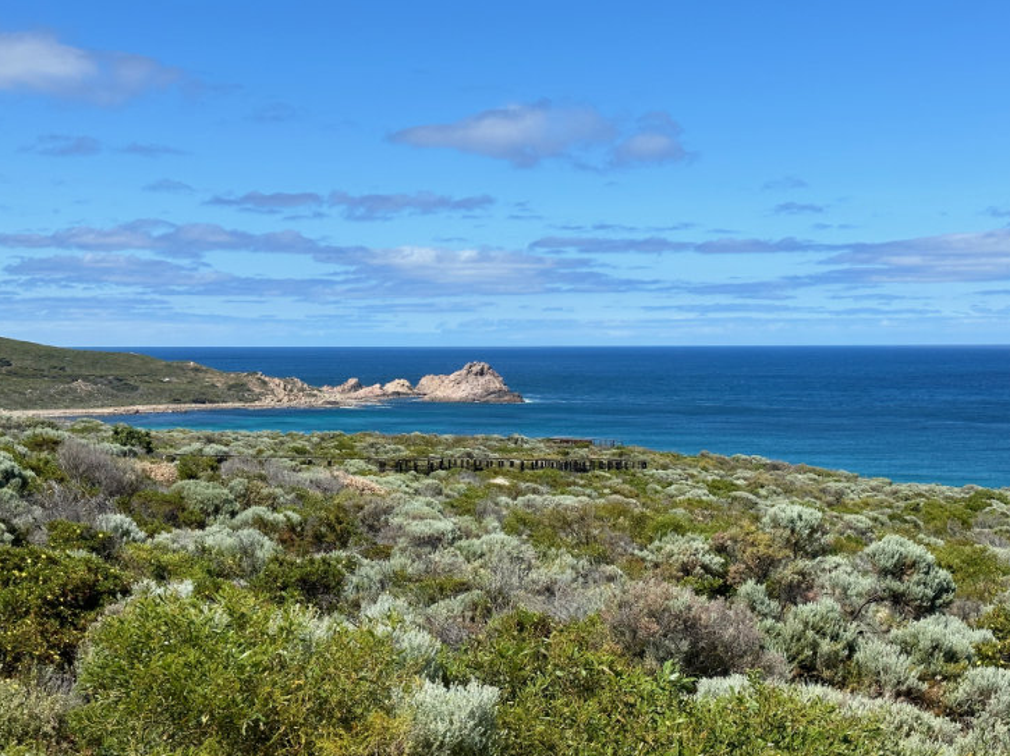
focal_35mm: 53
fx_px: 1546
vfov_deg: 27.5
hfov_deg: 36.2
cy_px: 401
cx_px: 496
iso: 64
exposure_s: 1/4184
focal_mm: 6.9
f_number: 1.8
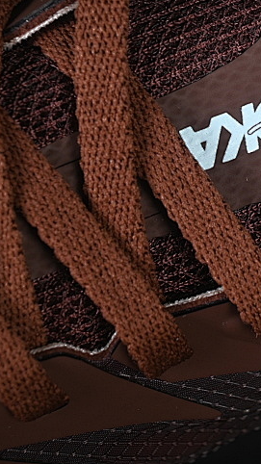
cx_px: 270
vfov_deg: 12.2
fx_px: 2166
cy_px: 152
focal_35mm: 176
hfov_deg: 6.9
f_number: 6.3
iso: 160
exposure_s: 1/60
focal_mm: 50
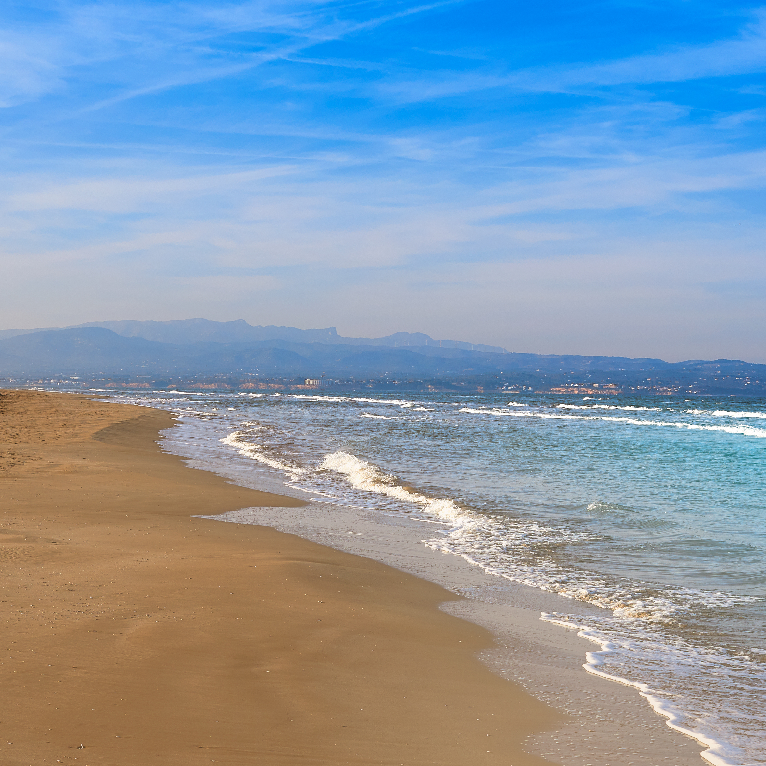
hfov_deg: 28.6
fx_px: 1502
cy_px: 414
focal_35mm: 60
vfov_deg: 28.6
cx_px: 368
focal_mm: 25
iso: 100
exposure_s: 1/640
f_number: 6.3
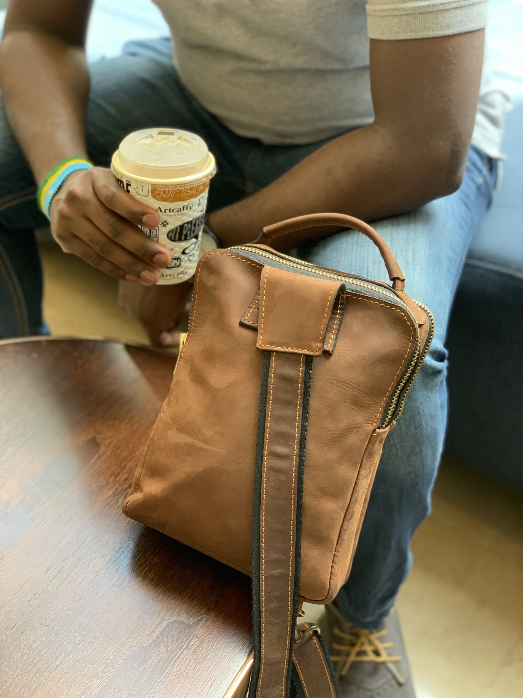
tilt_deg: -39.2
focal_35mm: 52
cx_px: 262
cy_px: 349
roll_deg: -2.1
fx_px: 1048
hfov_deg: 28.0
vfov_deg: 36.8
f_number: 2.4
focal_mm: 6
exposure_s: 1/102
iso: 125
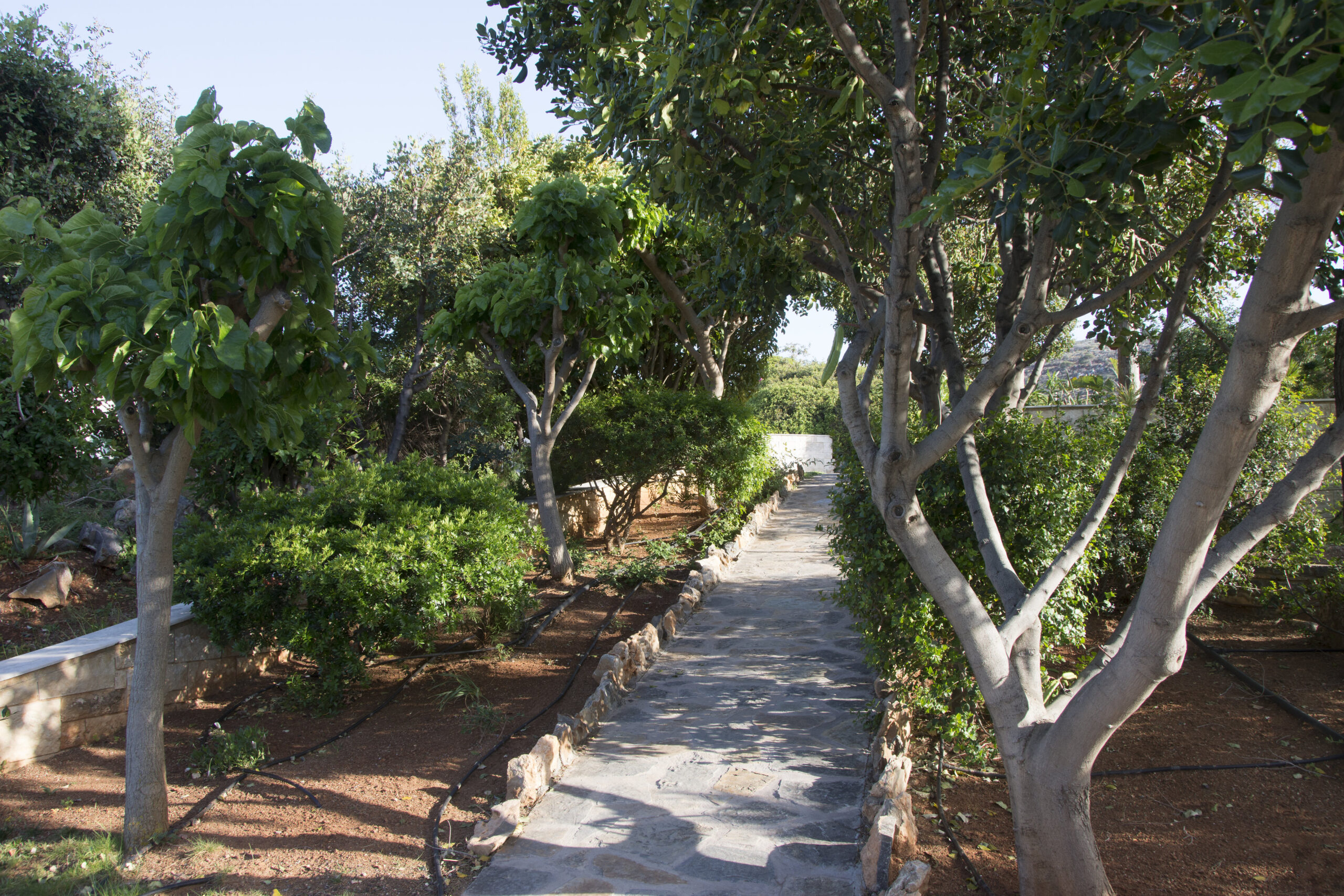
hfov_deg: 61.9
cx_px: 672
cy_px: 448
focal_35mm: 30
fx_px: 1120
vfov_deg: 43.6
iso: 200
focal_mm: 20
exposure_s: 1/80
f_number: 8
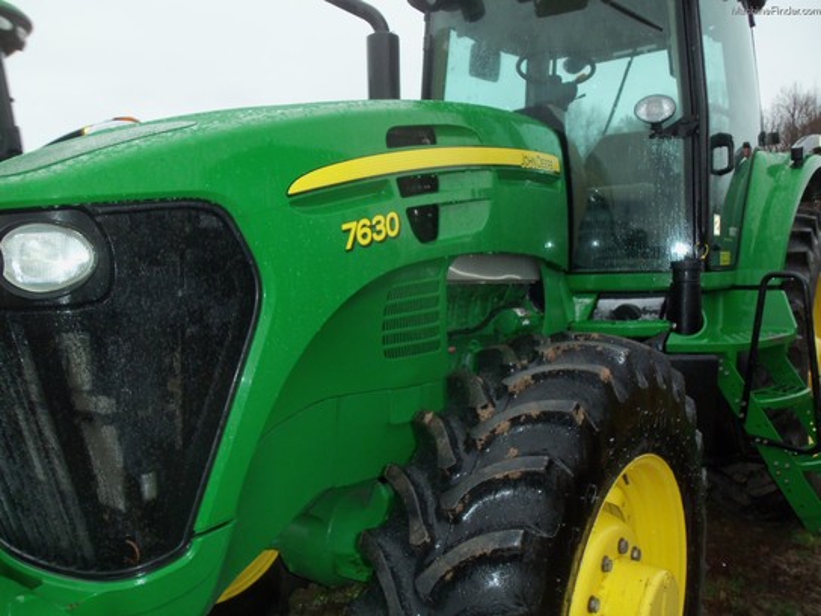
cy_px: 308
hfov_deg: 61.7
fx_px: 688
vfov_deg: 48.2
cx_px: 410
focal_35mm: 29
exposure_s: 1/30
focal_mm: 5.2
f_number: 3.4
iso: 100
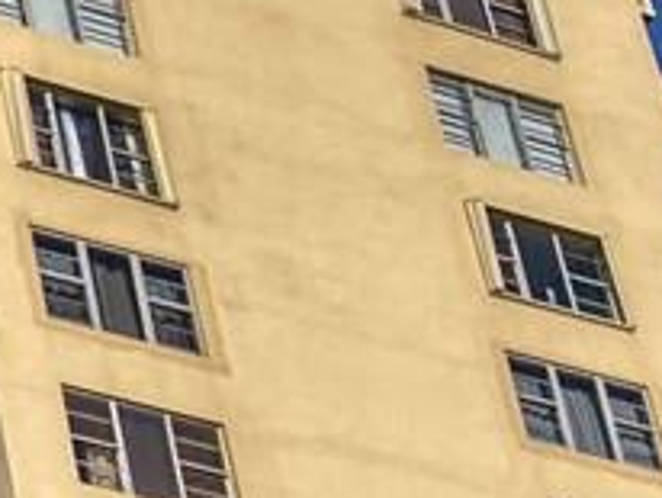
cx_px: -1150
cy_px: 638
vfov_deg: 7.9
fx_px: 3561
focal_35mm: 186
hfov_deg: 9.1
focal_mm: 8.7
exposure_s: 1/1000
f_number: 1.8
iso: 130
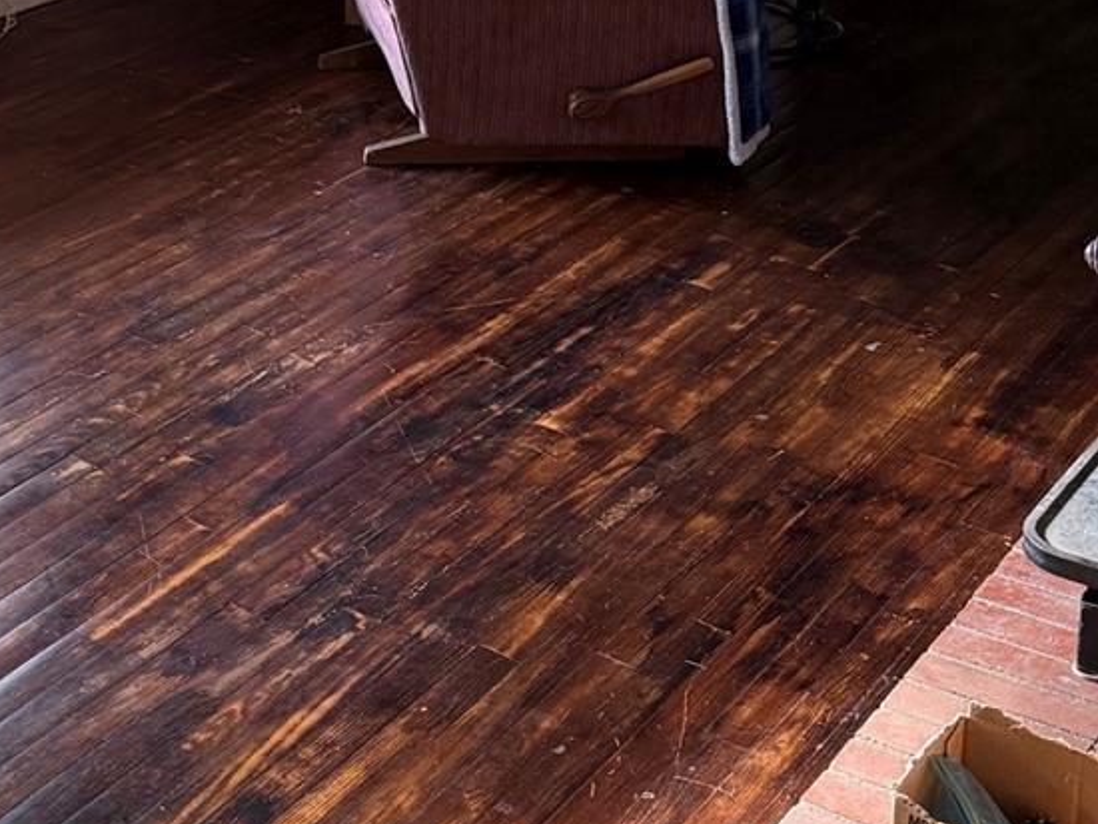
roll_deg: +0.9
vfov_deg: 20.9
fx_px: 2126
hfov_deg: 27.9
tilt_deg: -15.4
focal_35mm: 67
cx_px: 110
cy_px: -74
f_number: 1.78
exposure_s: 1/106
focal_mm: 6.76
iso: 200
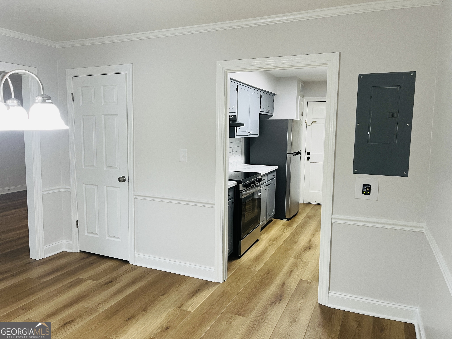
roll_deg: -0.5
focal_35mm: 26
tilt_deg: -7.7
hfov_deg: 67.3
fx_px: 339
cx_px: 226
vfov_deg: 53.1
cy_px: 170
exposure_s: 1/60
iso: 100
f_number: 1.6
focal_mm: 5.1
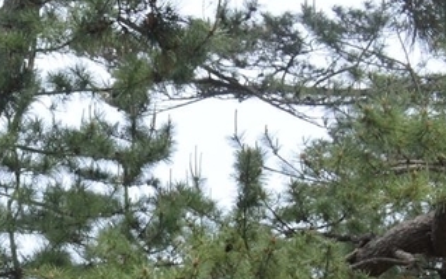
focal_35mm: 150
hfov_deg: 12.7
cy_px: 495
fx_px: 1824
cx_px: -346
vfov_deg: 8.4
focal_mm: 26
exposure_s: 1/320
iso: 400
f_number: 9
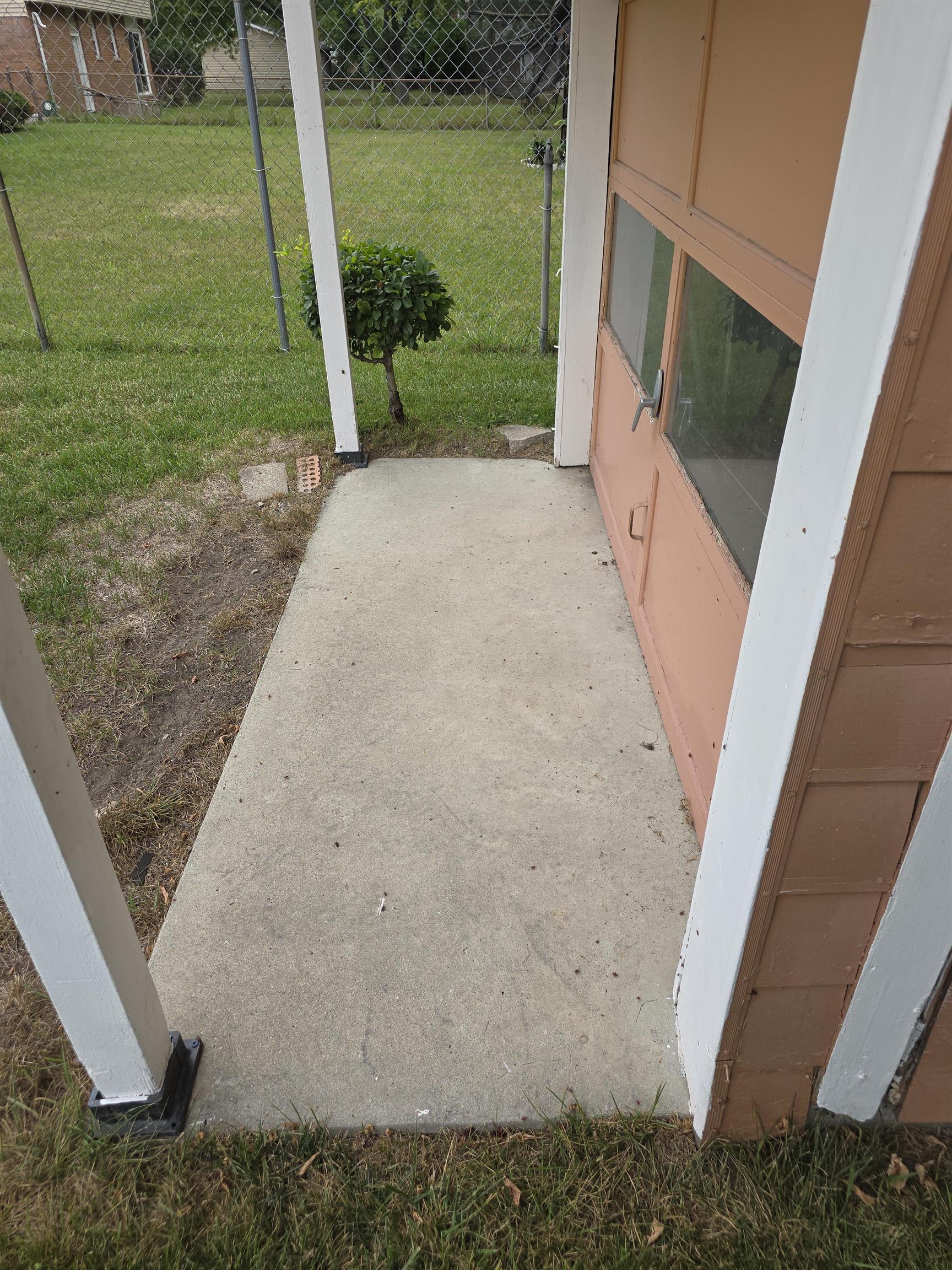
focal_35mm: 23
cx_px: 476
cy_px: 635
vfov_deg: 73.9
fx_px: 843
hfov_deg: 58.9
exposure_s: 1/222
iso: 12
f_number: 1.7
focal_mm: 6.3
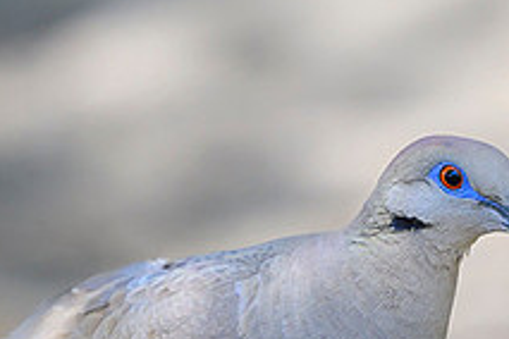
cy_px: 129
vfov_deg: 0.7
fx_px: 27866
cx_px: 399
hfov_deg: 1.0
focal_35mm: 1971
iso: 640
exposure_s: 1/1600
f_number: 2.8
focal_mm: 400
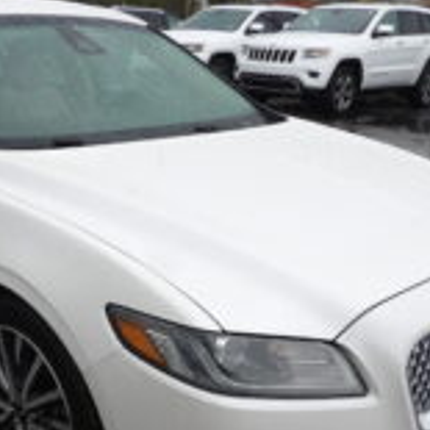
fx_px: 675
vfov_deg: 34.8
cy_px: 309
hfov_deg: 34.8
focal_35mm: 48
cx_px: 119
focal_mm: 4.3
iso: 100
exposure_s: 1/172
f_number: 3.2
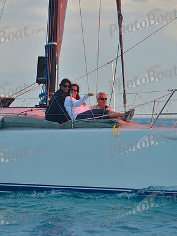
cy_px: 118
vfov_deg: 6.8
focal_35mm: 290
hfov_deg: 5.1
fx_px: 1976
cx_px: 77
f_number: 5
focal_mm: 200
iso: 200
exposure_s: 1/640
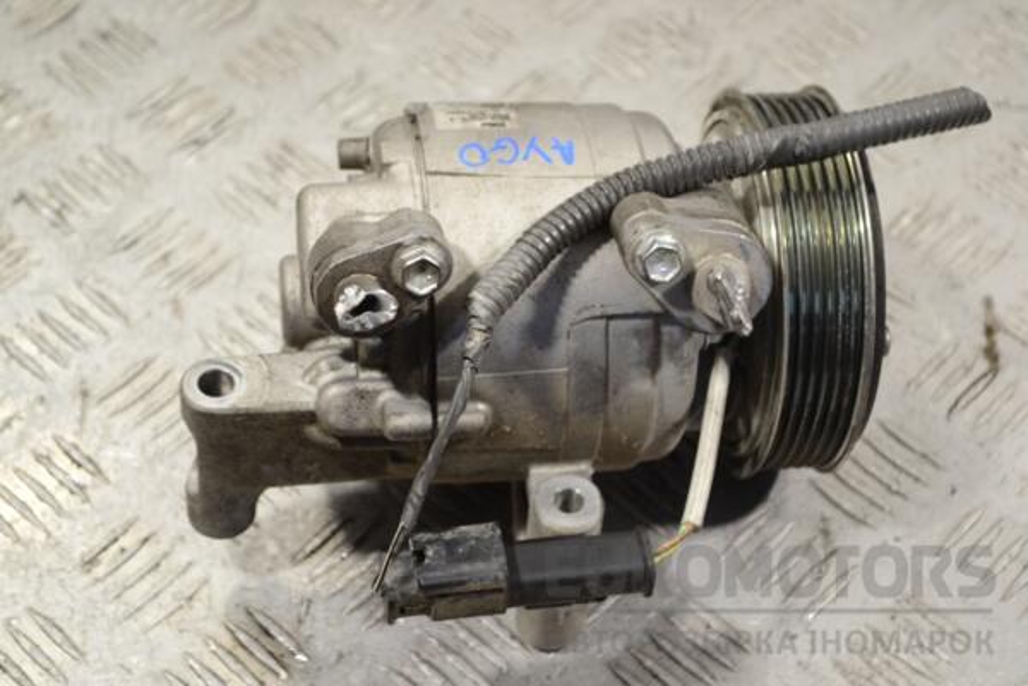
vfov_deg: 18.2
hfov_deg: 27.0
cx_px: 514
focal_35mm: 75
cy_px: 343
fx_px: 2141
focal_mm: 50
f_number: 5.6
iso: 220
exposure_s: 1/30
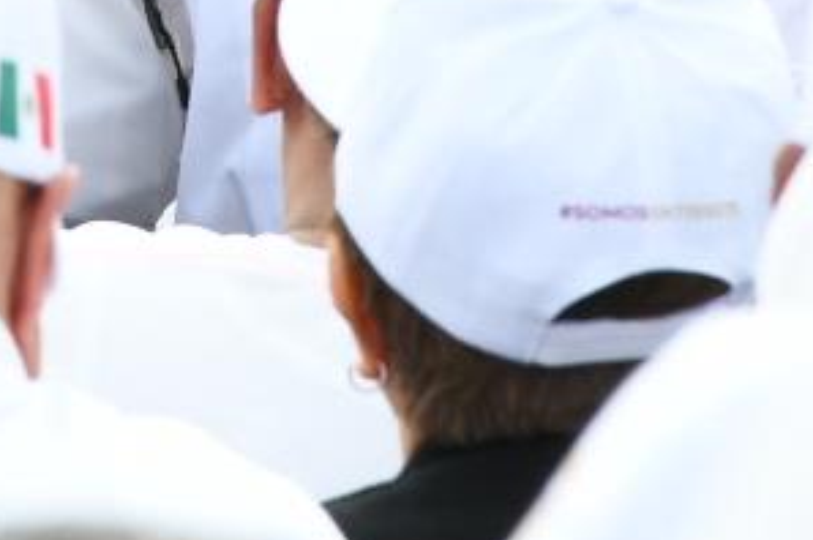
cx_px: -33
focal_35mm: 1061
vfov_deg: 1.3
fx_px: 23934
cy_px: -739
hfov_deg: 1.9
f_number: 9
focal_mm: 130
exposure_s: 1/125
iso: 200
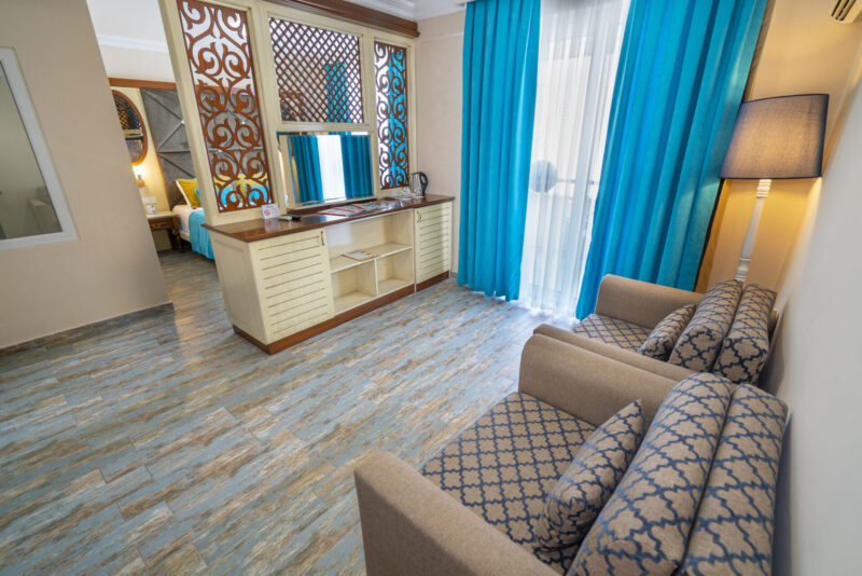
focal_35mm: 16
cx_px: 431
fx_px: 383
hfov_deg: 96.7
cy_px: 288
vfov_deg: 73.8
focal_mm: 16
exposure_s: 1/30
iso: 250
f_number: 4
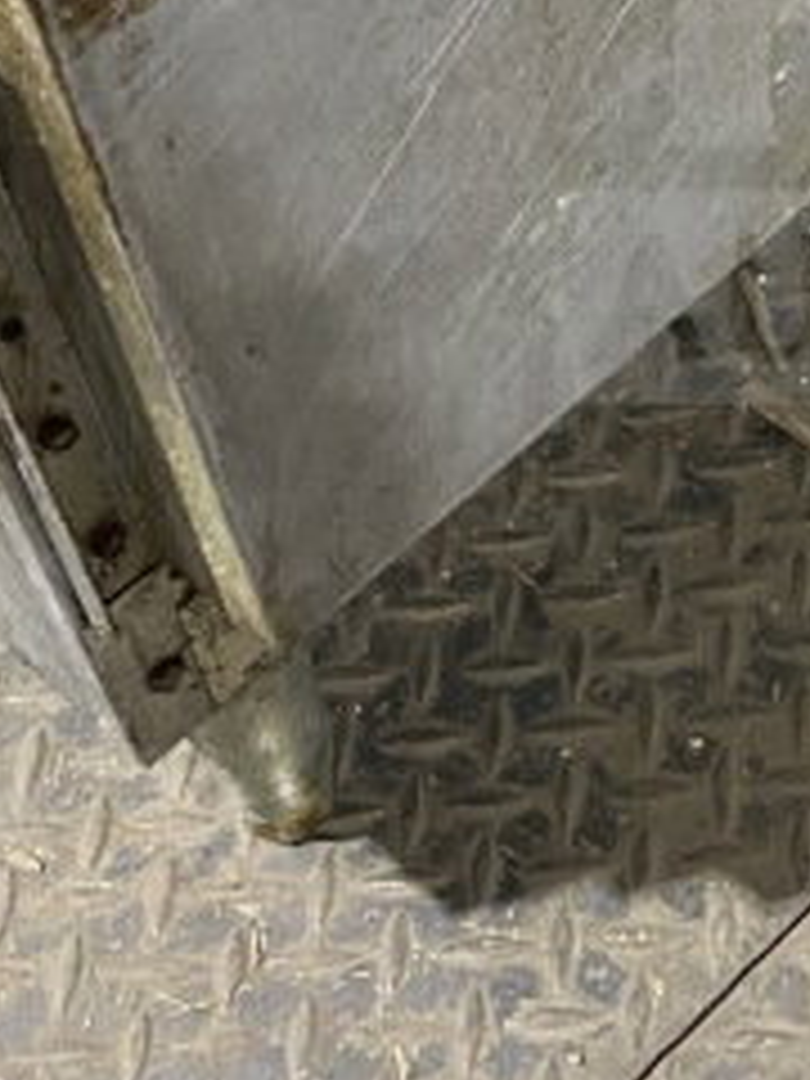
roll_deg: +1.7
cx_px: 1058
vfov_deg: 21.6
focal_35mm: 88
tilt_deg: -42.1
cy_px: 47
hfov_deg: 15.9
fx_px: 2746
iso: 500
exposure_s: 1/41
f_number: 1.8
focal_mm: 4.25
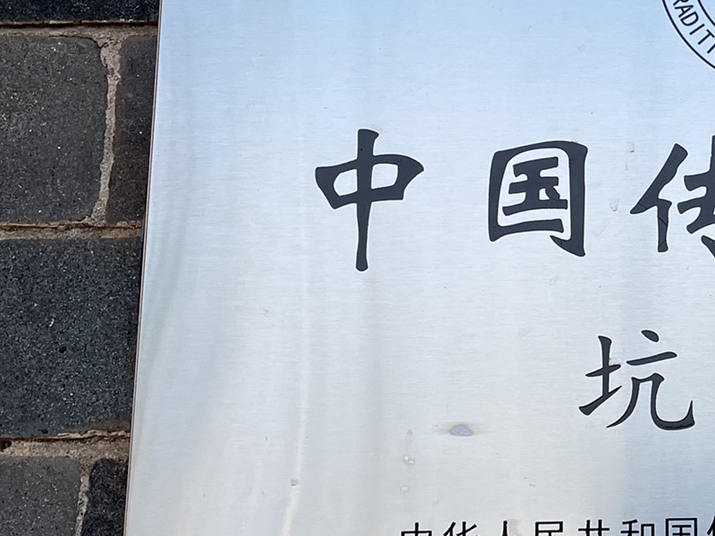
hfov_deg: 27.8
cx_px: 742
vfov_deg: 22.6
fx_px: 1343
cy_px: 269
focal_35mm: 65
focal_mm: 5.1
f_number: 1.6
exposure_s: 1/1175
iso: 50
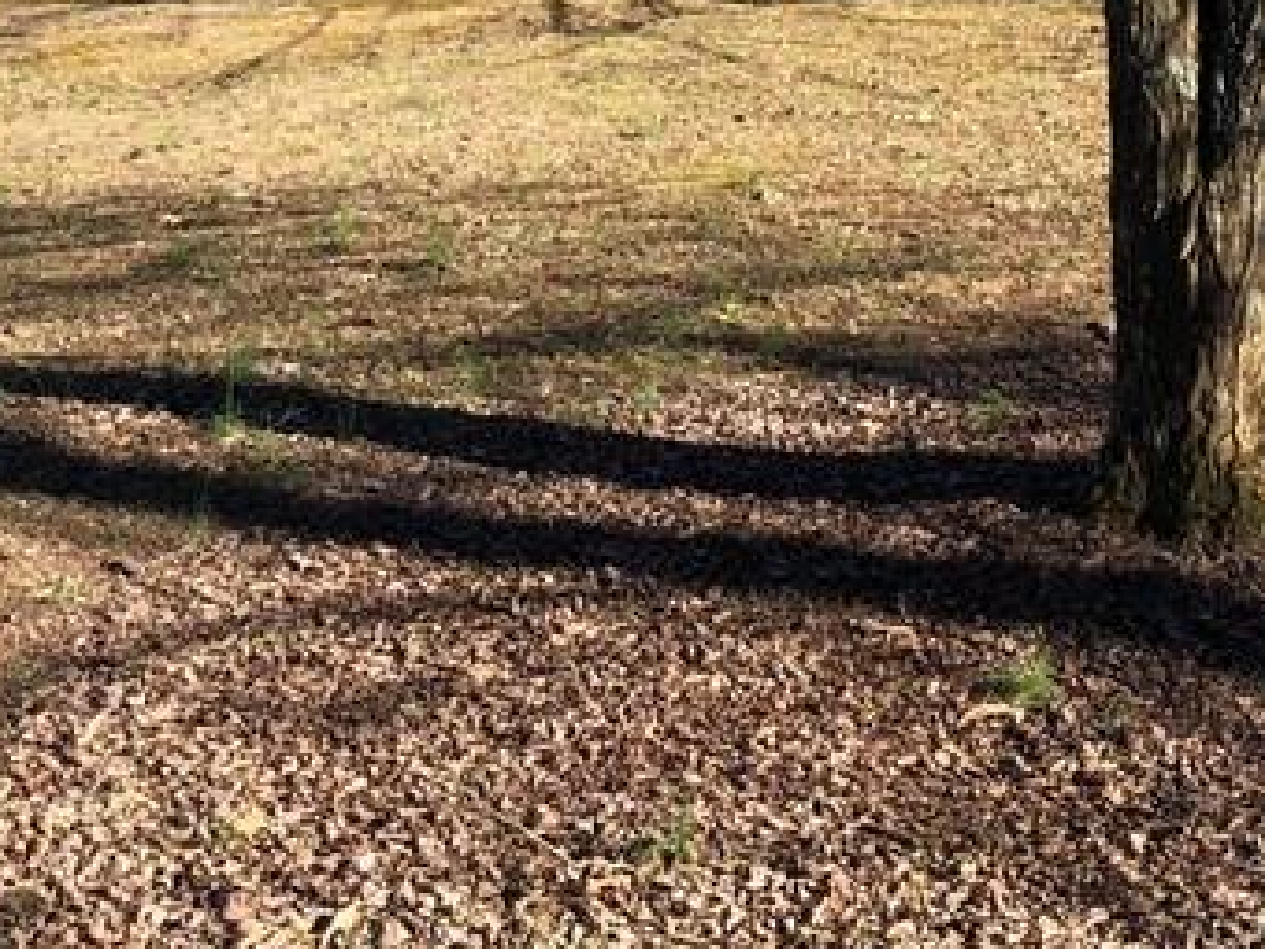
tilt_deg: -3.8
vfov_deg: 16.6
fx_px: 3071
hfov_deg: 23.3
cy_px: -271
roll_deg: +0.5
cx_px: 723
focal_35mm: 84
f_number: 1.8
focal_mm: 3.99
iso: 20
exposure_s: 1/883
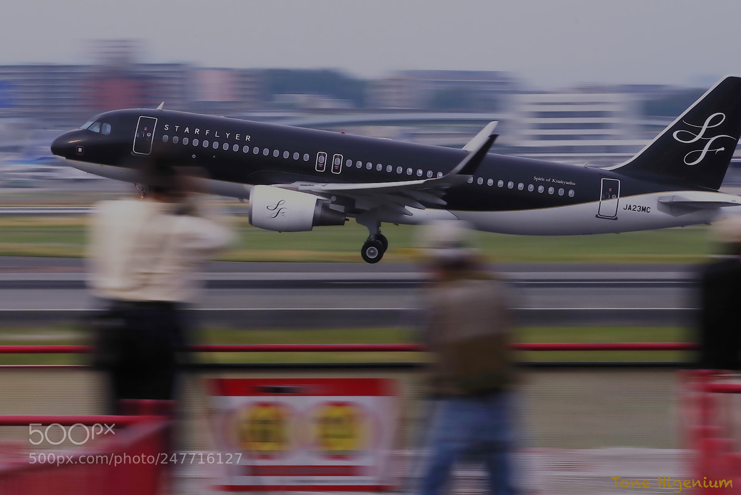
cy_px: 248
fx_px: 2059
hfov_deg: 20.4
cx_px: 370
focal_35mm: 100
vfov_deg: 13.7
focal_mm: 100
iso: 100
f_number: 32
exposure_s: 1/50
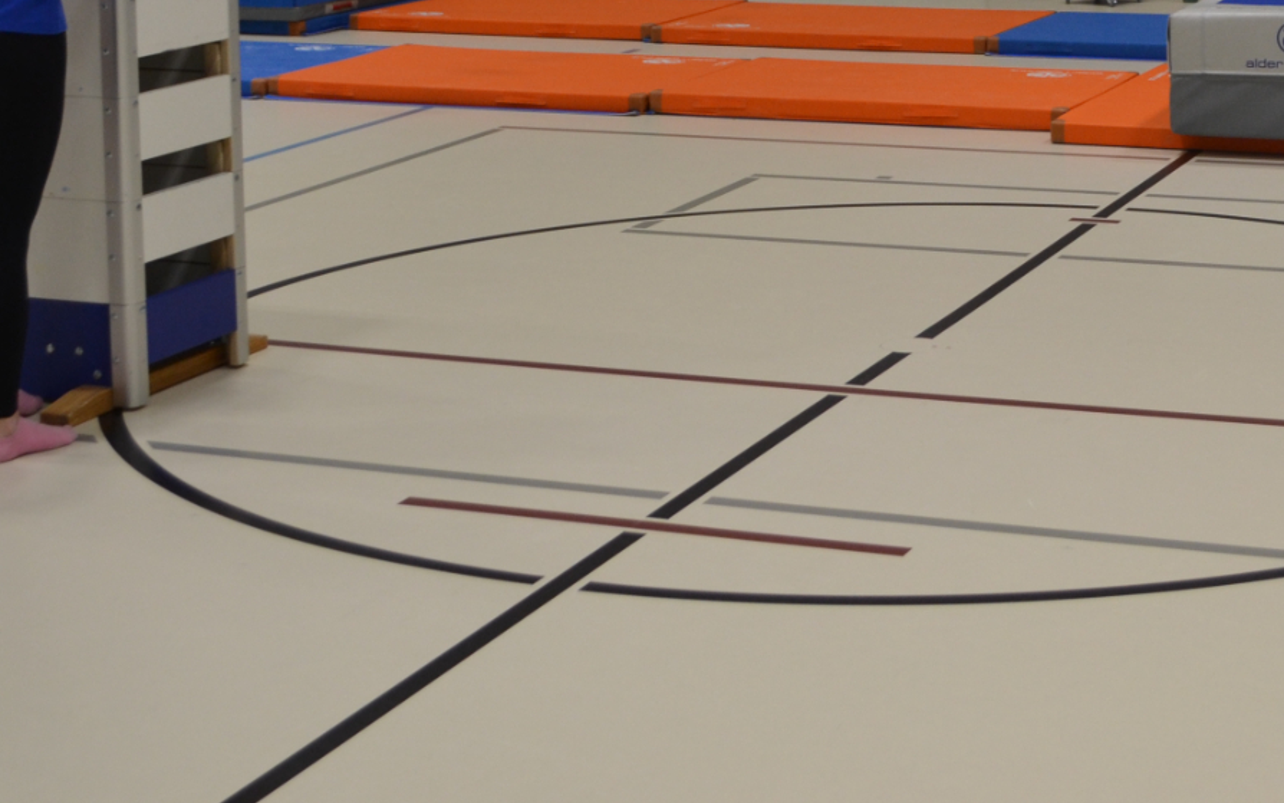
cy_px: -124
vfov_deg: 16.3
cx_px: 967
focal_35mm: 77
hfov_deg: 26.4
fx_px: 2695
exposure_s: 1/80
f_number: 4.5
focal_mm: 22
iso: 400
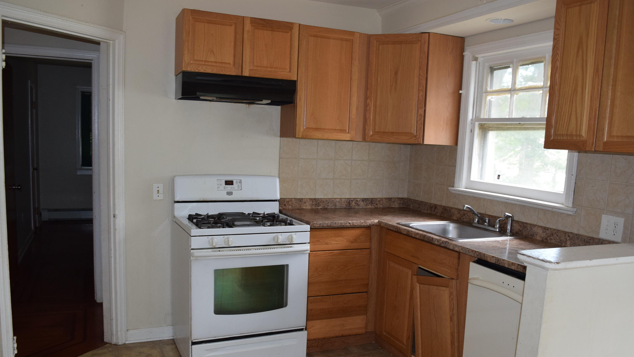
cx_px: 320
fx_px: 488
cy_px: 215
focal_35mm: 29
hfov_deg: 66.1
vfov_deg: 40.0
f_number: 5.6
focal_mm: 18
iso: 800
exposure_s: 1/125
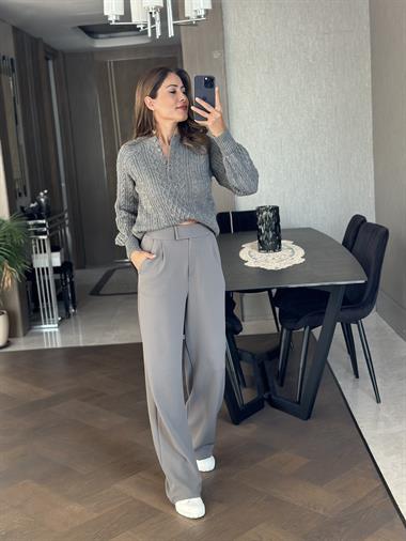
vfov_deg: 39.6
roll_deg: +4.5
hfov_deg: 30.3
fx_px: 750
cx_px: 203
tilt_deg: -17.2
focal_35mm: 48
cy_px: 270
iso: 125
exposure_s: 1/94
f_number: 1.78
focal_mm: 6.86
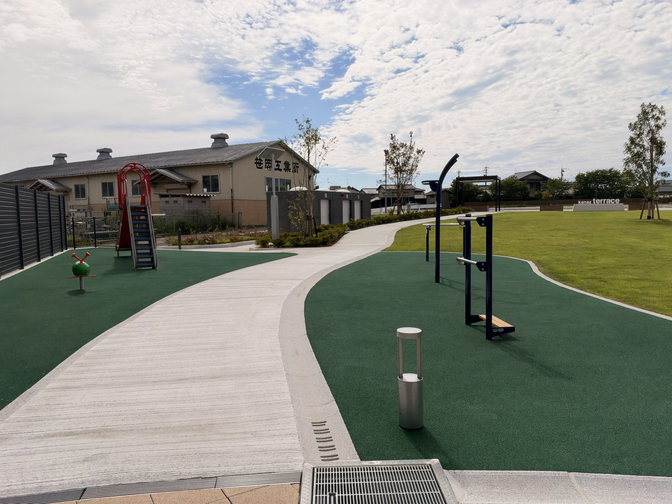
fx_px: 466
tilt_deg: -4.8
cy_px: 252
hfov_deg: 71.6
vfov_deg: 56.8
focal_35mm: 24
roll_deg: +0.3
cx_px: 336
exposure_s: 1/11364
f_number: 1.8
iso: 80
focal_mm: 6.93
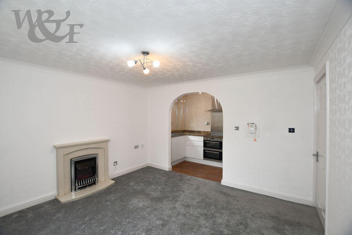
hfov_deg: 100.4
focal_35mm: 15
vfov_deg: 77.3
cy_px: 118
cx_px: 176
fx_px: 147
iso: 400
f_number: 4
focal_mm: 10
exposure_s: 1/60
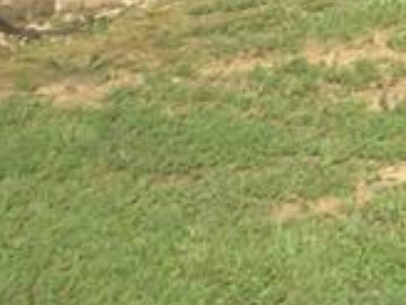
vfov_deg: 6.9
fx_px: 2275
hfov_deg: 9.1
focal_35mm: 194
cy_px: -627
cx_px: 980
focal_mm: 3.3
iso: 25
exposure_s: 1/468
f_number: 2.4
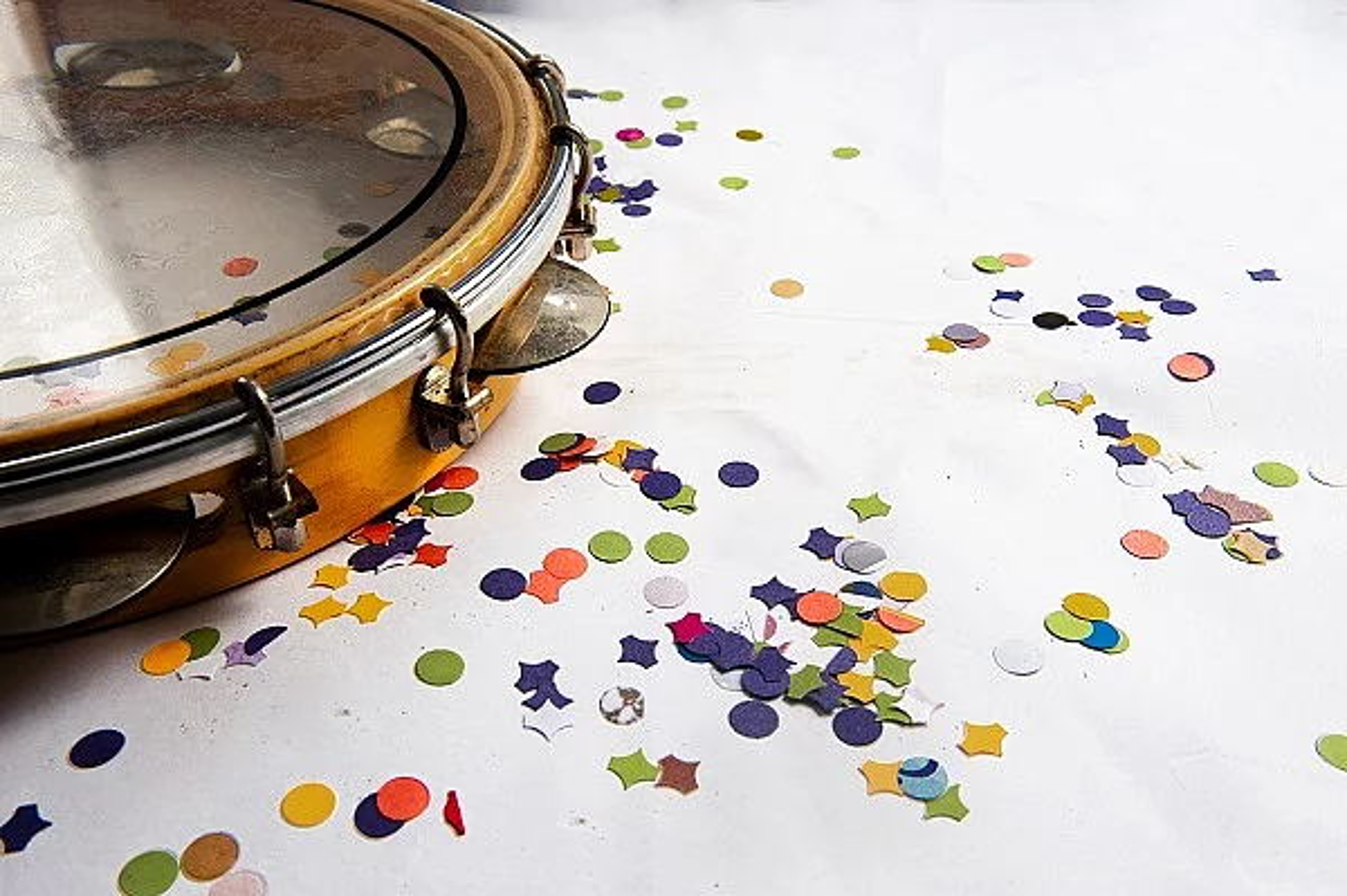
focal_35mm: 38
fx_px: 1421
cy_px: 448
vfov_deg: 35.0
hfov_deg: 50.7
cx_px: 674
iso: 200
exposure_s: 1/125
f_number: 14
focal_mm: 38
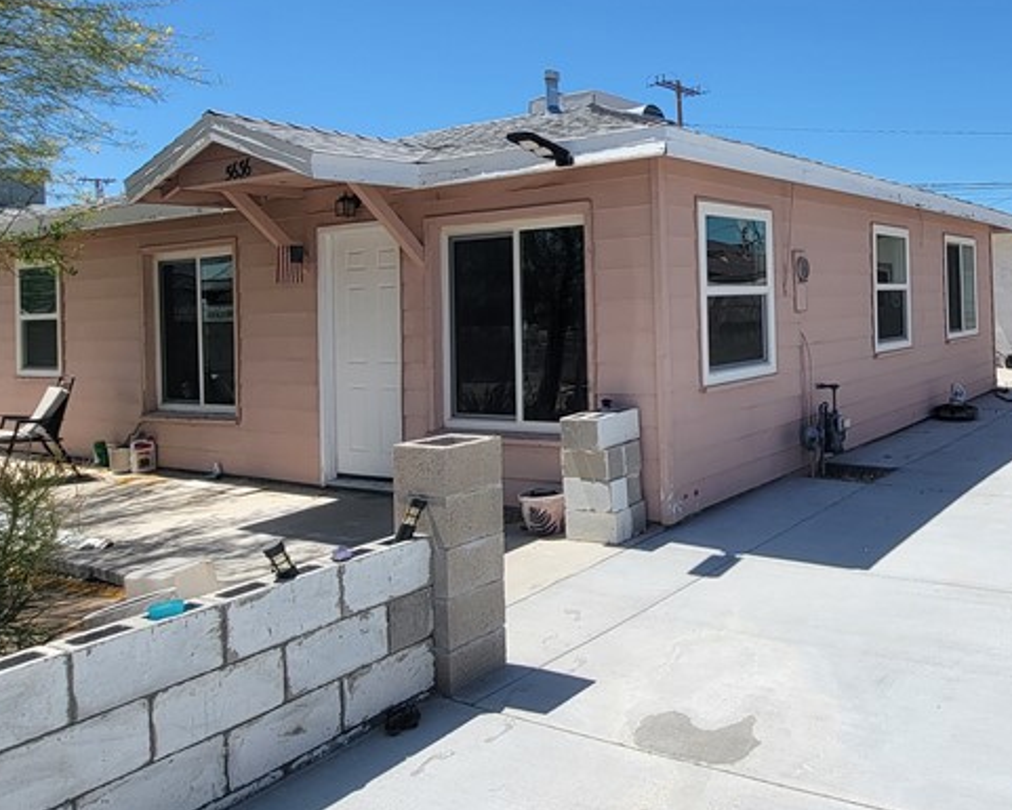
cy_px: 276
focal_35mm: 27
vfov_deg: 52.3
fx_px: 809
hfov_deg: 59.1
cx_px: 808
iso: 50
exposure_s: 1/2664
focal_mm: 2.2
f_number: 2.2
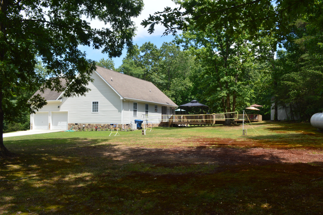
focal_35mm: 27
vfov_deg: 47.8
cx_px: 162
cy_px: 108
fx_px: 242
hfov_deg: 67.4
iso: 400
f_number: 10
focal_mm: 18
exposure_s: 1/320
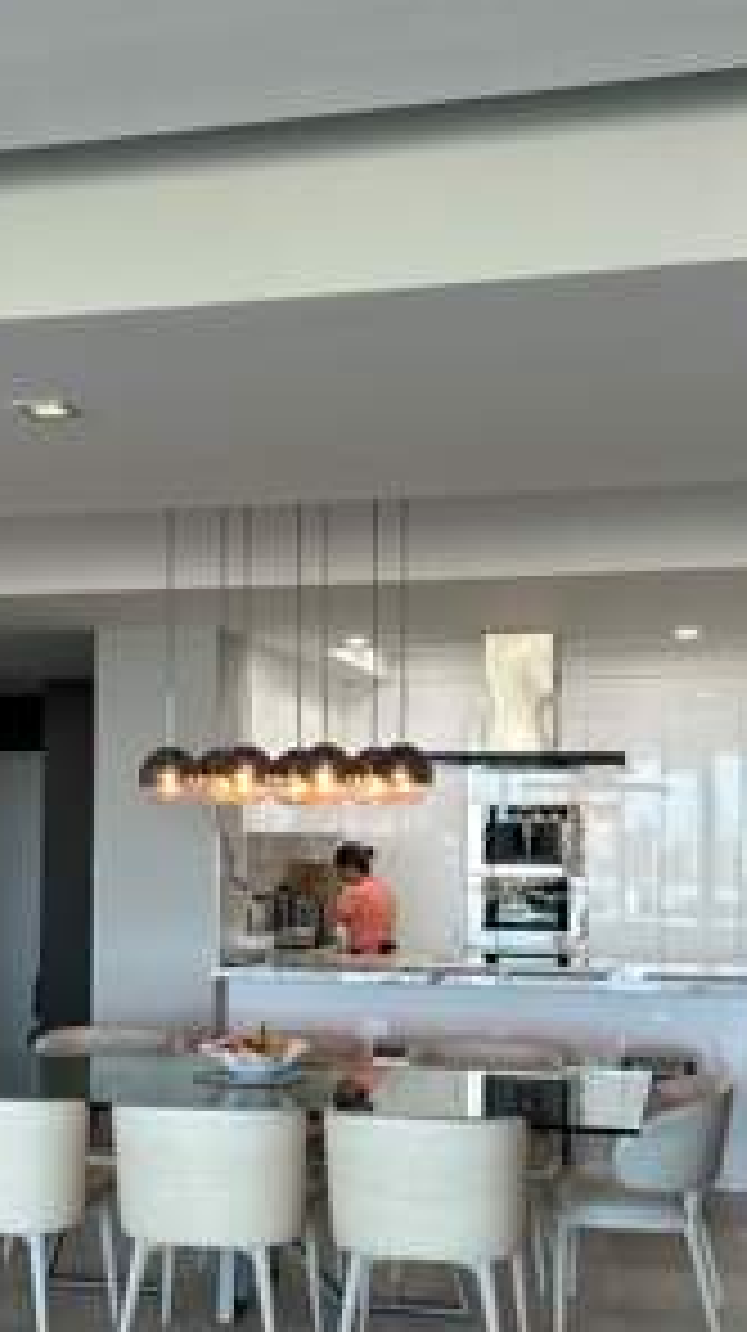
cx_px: 302
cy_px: 752
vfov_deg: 44.5
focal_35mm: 46
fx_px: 1624
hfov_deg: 25.9
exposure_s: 1/120
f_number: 1.5
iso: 64
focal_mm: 5.7
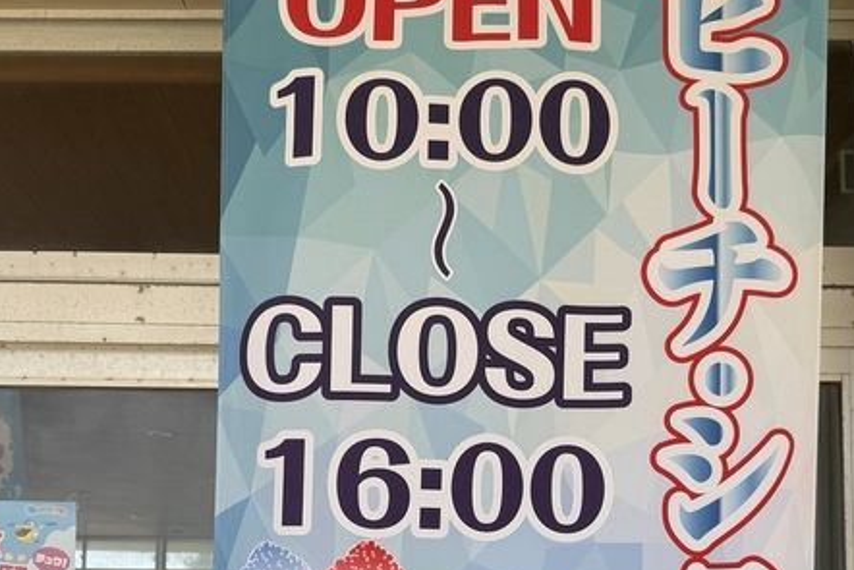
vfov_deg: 27.9
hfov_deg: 42.7
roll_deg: -0.5
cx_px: 399
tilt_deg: +3.1
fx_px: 1092
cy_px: 538
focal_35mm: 46
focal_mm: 6.76
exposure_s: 1/2110
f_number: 1.78
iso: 80
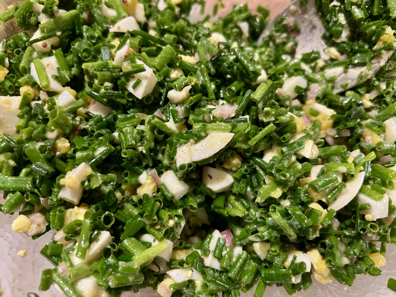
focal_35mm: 26
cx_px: 198
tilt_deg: -70.7
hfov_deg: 67.3
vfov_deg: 53.1
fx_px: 297
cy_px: 148
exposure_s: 1/50
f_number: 1.5
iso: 400
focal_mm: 5.7
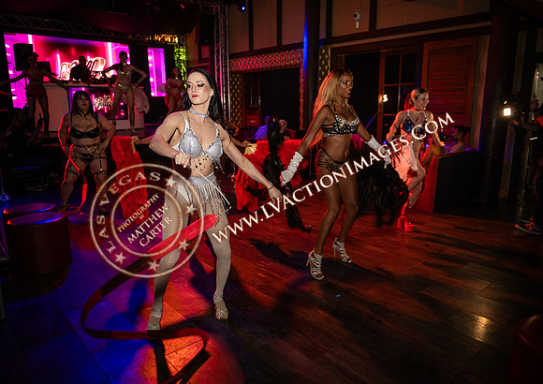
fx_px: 390
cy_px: 190
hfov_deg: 69.6
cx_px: 286
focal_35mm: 25
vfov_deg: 52.4
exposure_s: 1/100
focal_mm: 24
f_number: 2.8
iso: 1250
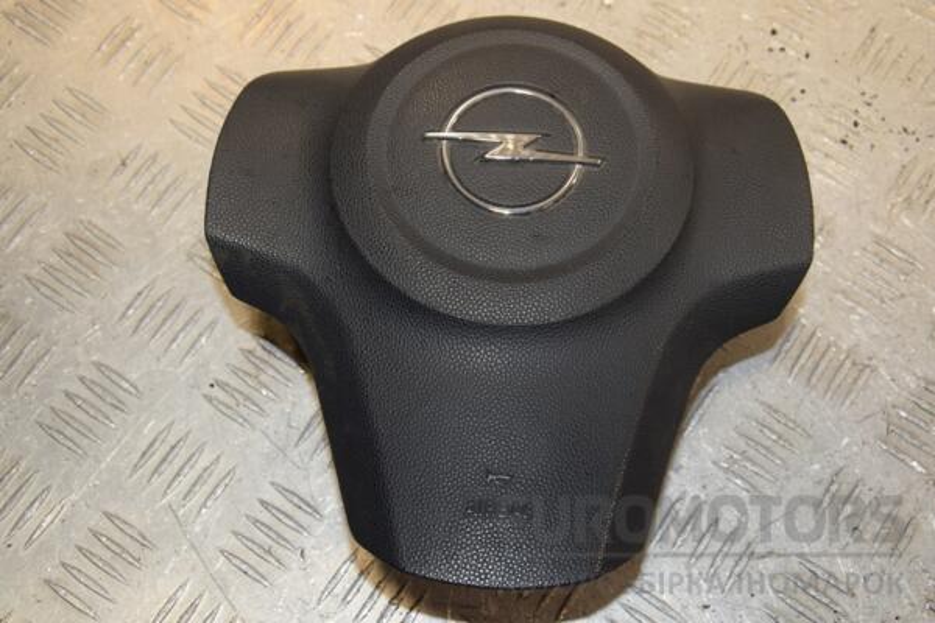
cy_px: 312
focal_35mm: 52
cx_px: 468
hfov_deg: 37.9
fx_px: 1363
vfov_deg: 25.8
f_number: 7.1
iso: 800
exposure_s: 1/200
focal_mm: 35
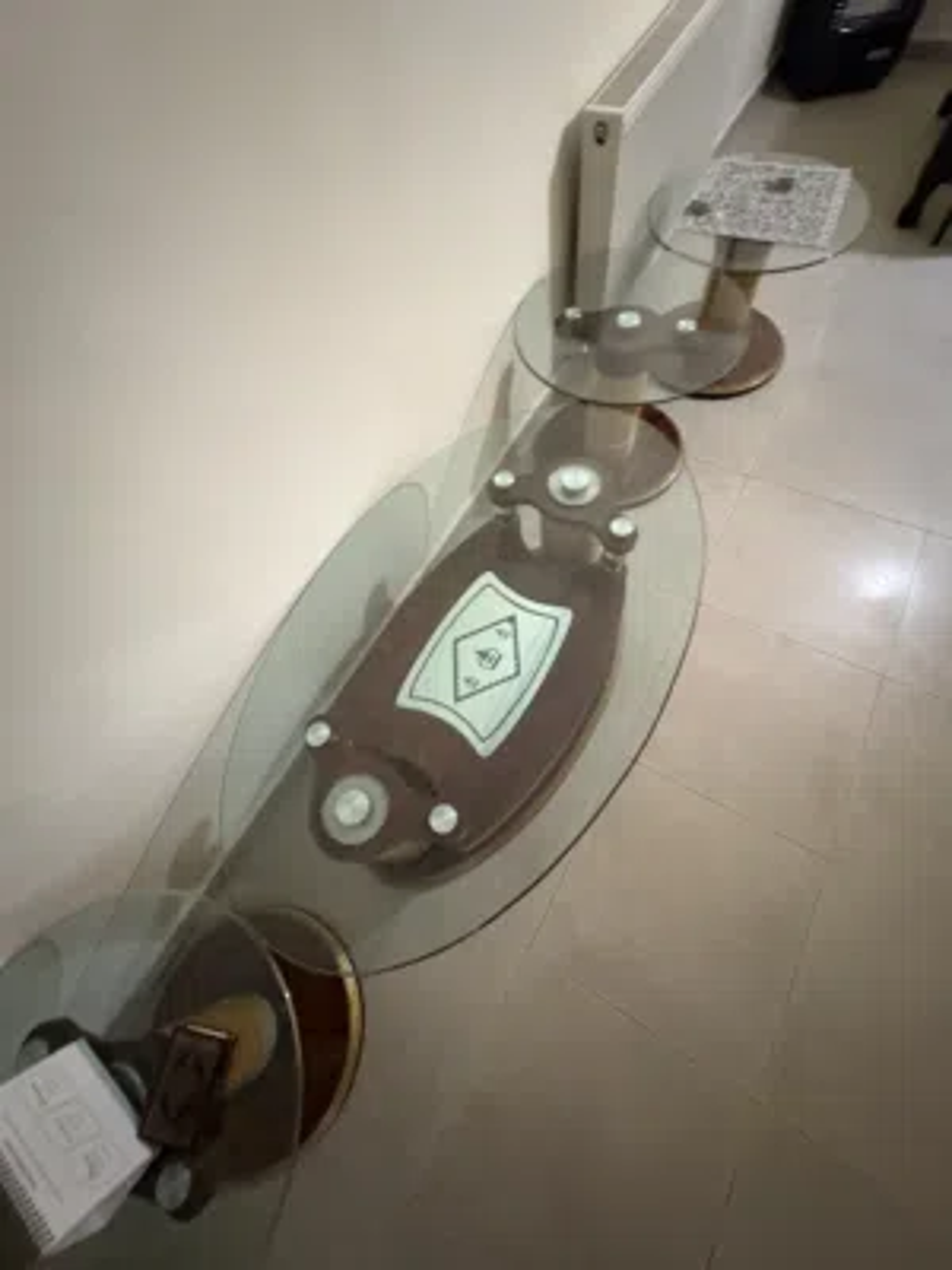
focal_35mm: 14
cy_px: 635
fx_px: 513
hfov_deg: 85.7
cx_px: 476
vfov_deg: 102.1
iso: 1000
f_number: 2.2
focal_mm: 2.22
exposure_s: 1/33
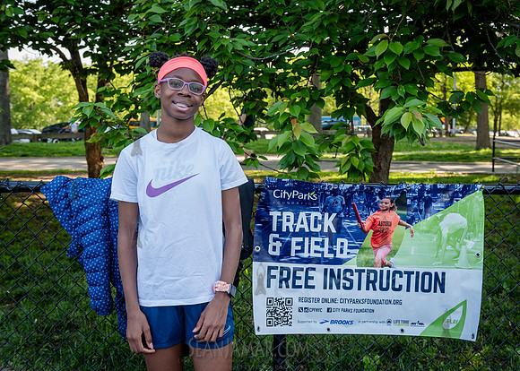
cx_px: 298
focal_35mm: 39
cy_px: 174
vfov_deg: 35.4
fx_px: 581
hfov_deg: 48.0
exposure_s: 1/400
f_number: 4.5
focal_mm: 35
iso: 400
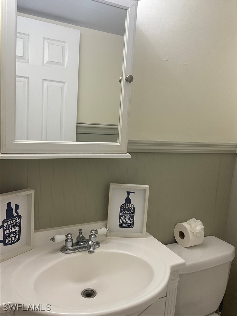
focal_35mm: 29
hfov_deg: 48.2
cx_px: 118
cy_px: 158
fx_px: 265
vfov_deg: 61.7
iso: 64
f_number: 1.8
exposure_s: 1/120
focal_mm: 3
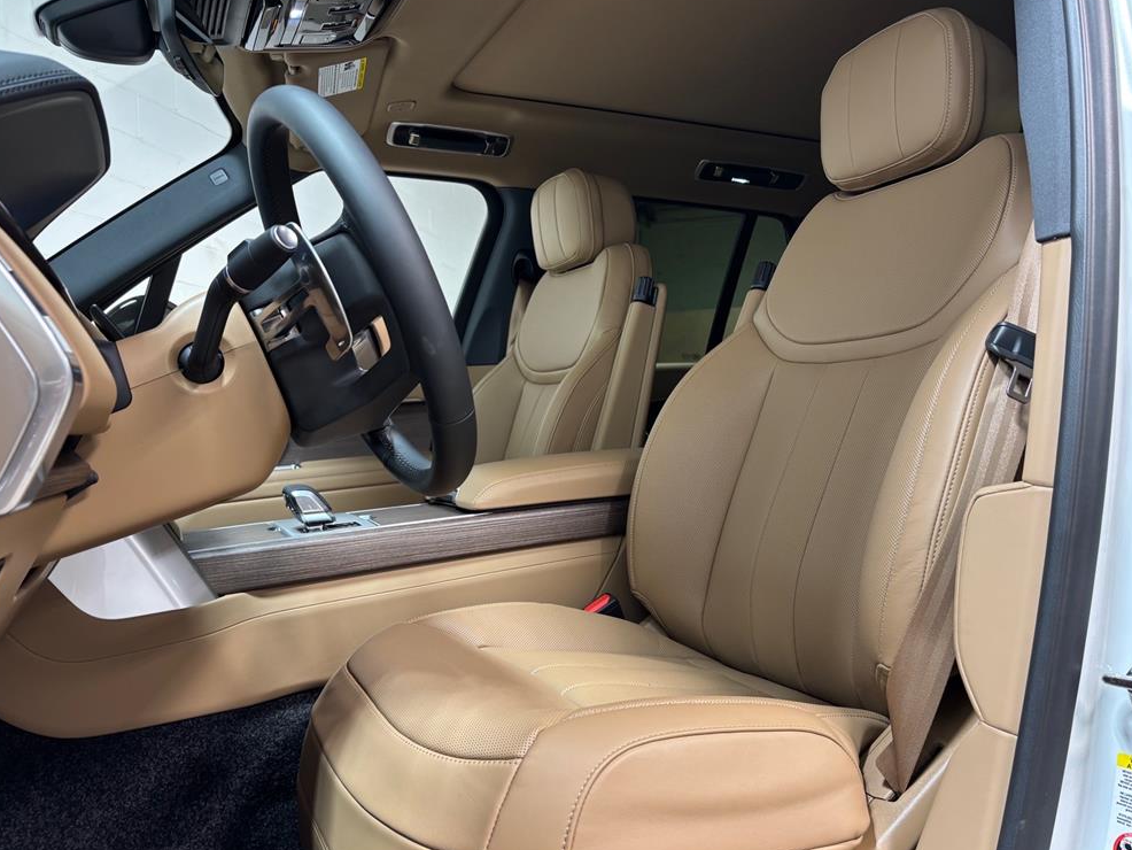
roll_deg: +1.1
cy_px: 424
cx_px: 575
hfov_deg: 65.3
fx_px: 883
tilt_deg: +1.6
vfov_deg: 51.4
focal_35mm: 27
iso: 80
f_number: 1.6
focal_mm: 5.96
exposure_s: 1/60
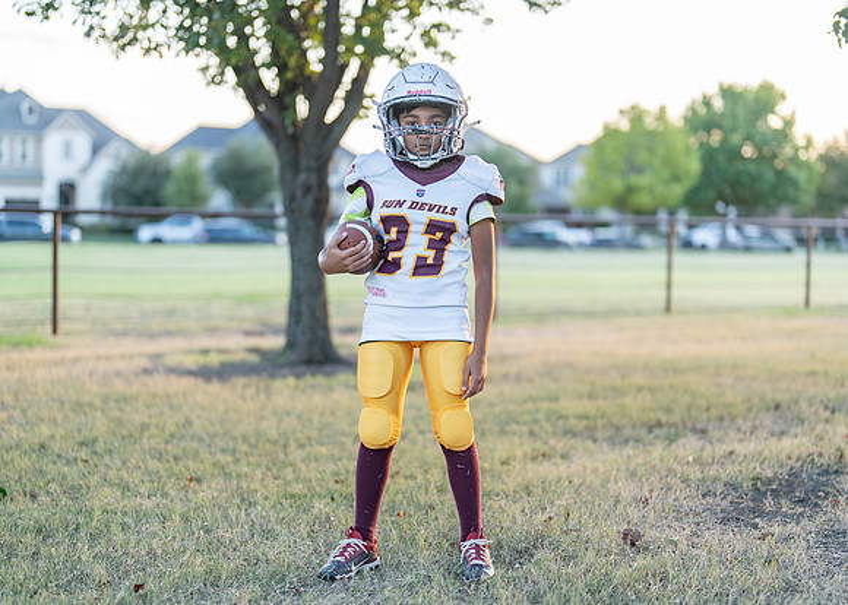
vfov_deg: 24.7
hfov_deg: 34.0
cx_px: 452
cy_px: 327
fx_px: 1384
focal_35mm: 57
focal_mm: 50
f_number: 1.2
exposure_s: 1/500
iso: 160
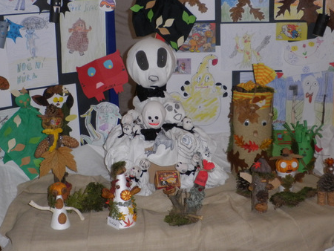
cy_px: 104
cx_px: 152
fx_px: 541
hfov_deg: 34.3
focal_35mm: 56
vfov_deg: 26.1
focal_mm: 6.3
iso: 160
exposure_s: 1/30
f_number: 3.5
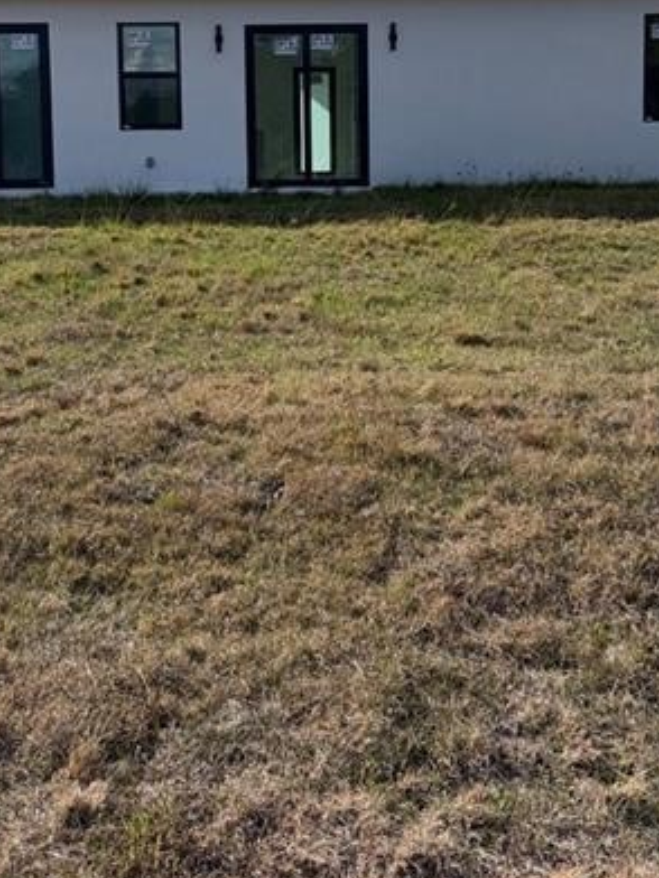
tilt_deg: -3.5
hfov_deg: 30.9
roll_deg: +0.9
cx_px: 332
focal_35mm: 47
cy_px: 228
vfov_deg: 39.4
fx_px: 1193
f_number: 1.78
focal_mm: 6.76
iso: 64
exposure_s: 1/6173
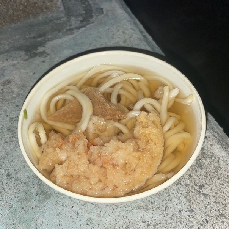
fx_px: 232
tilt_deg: -53.2
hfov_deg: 52.5
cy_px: 115
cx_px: 107
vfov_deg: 52.5
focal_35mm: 31
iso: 32
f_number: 1.6
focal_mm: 4.2
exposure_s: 1/56
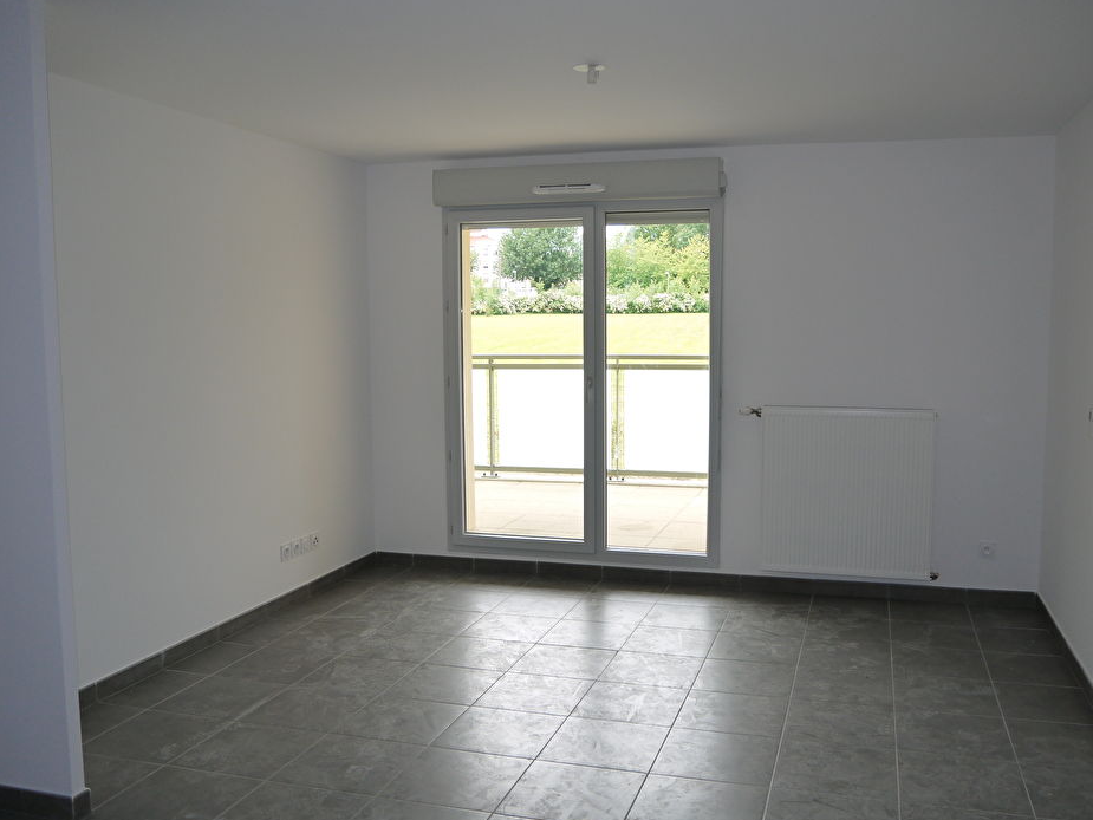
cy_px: 422
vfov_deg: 45.4
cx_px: 583
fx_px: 979
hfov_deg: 58.3
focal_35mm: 31
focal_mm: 14
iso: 160
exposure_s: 1/160
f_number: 3.5
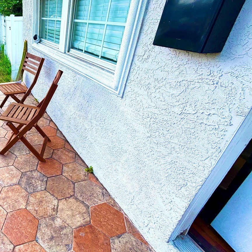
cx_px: 28
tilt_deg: -27.8
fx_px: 189
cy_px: 113
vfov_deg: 67.1
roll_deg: +0.6
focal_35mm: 23
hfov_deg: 58.1
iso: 50
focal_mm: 2.22
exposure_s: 1/502
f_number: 2.2
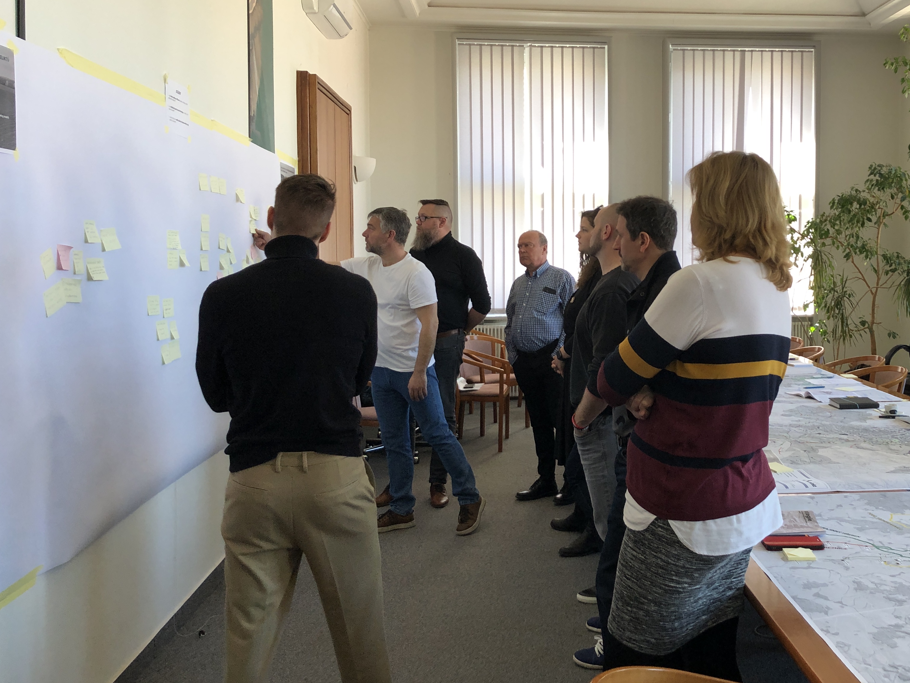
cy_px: 295
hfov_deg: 49.5
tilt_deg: -3.4
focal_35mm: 37
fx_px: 973
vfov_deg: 38.6
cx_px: 585
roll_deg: +0.7
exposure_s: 1/40
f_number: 1.8
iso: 25
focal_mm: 3.99
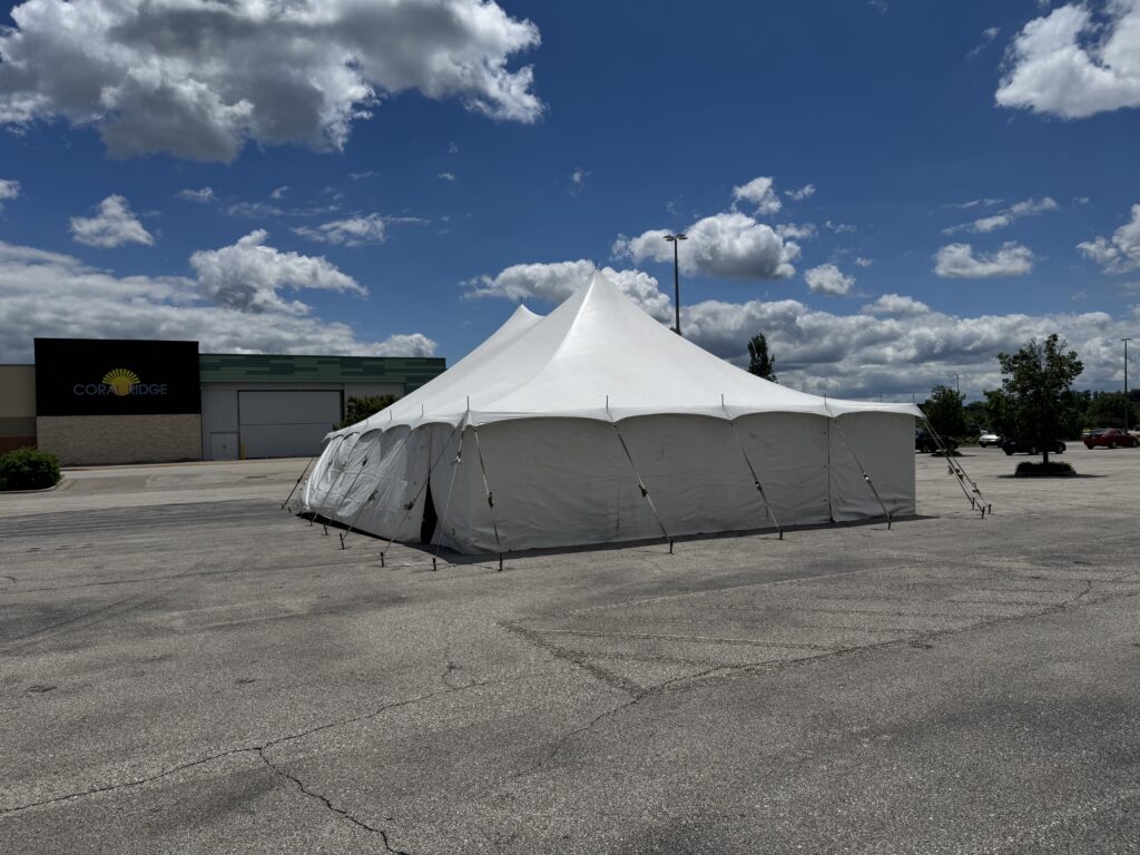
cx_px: 570
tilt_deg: +2.5
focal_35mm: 24
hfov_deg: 71.6
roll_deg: +0.2
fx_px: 790
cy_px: 428
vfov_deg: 56.8
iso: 64
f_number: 1.78
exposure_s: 1/12346
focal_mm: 6.76
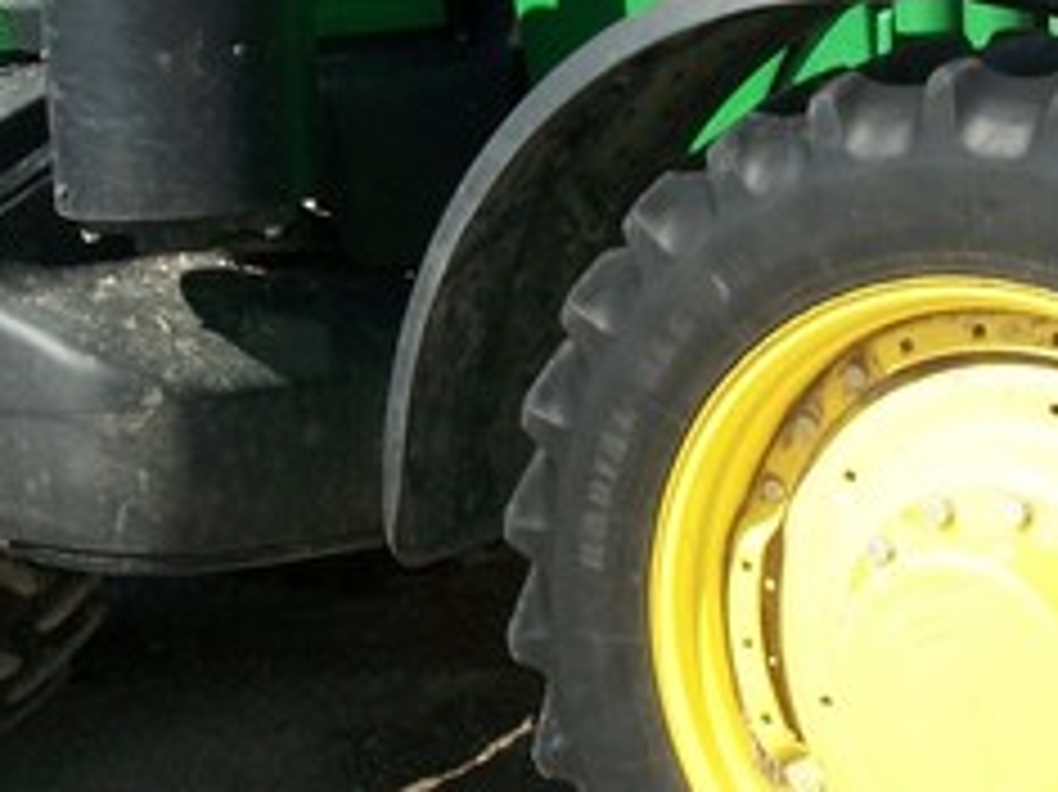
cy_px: 198
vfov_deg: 19.7
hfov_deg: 26.1
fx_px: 2261
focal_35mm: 74
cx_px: 779
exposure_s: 1/250
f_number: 5.5
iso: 80
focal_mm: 5.7
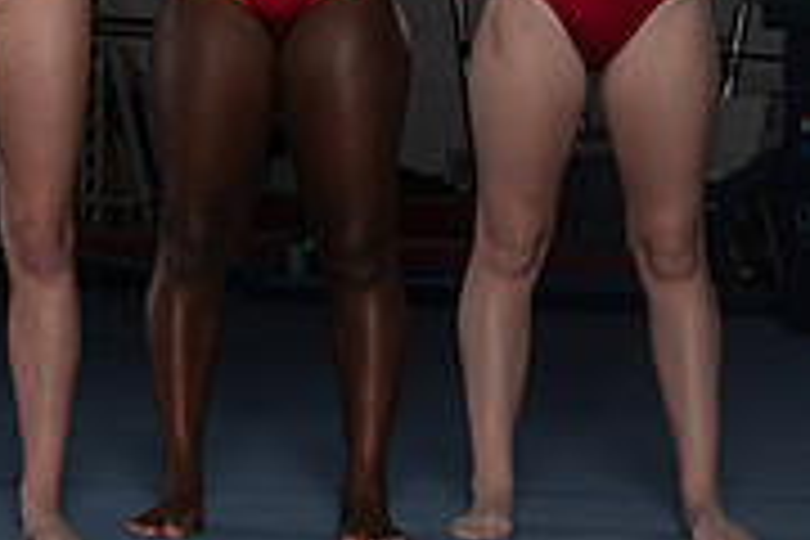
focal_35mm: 190
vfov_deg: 7.2
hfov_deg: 10.4
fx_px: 4275
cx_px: -508
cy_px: -82
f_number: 11
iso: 100
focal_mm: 58
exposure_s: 1/100
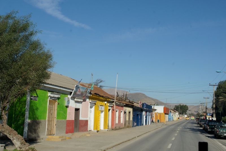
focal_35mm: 52
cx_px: 113
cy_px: 76
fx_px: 329
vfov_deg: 25.7
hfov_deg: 37.9
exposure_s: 1/320
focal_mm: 35
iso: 200
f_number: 13
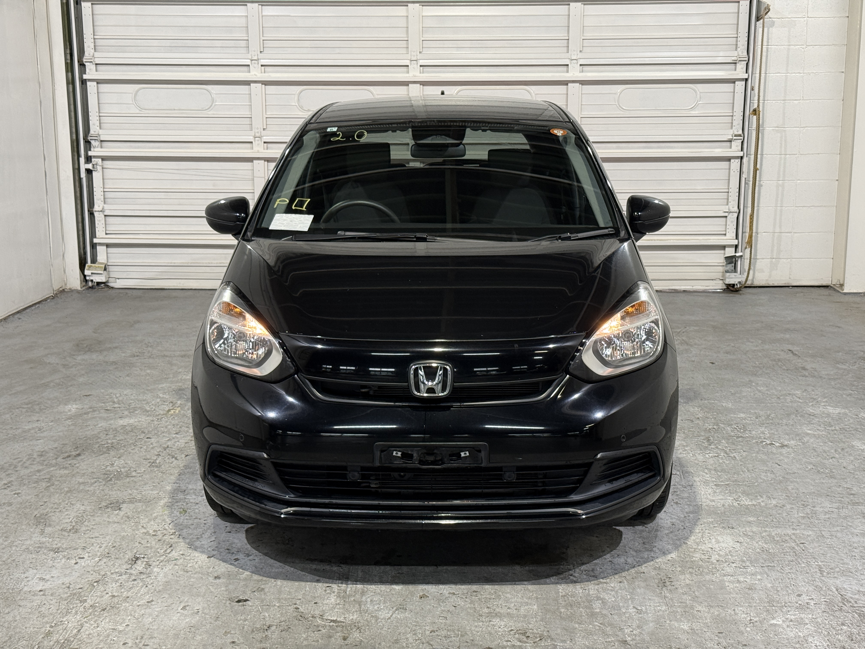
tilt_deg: -10.9
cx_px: 432
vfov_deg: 30.3
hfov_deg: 39.7
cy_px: 324
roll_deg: -0.3
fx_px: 1199
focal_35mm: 48
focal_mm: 6.76
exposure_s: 1/60
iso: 200
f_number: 1.78
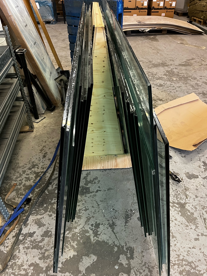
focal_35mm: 26
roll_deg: +1.8
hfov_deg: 53.0
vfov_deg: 67.3
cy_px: 138
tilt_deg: -39.6
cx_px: 104
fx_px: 207
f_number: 1.6
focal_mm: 5.1
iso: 200
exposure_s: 1/50
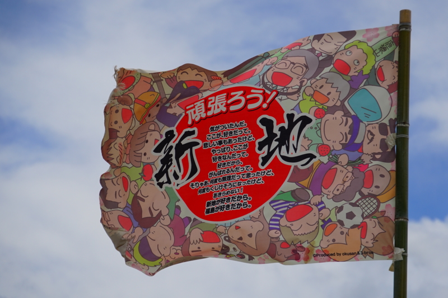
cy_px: 149
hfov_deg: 12.0
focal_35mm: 172
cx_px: 224
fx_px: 2140
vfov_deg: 8.0
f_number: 5.6
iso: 200
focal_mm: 115
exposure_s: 1/2500
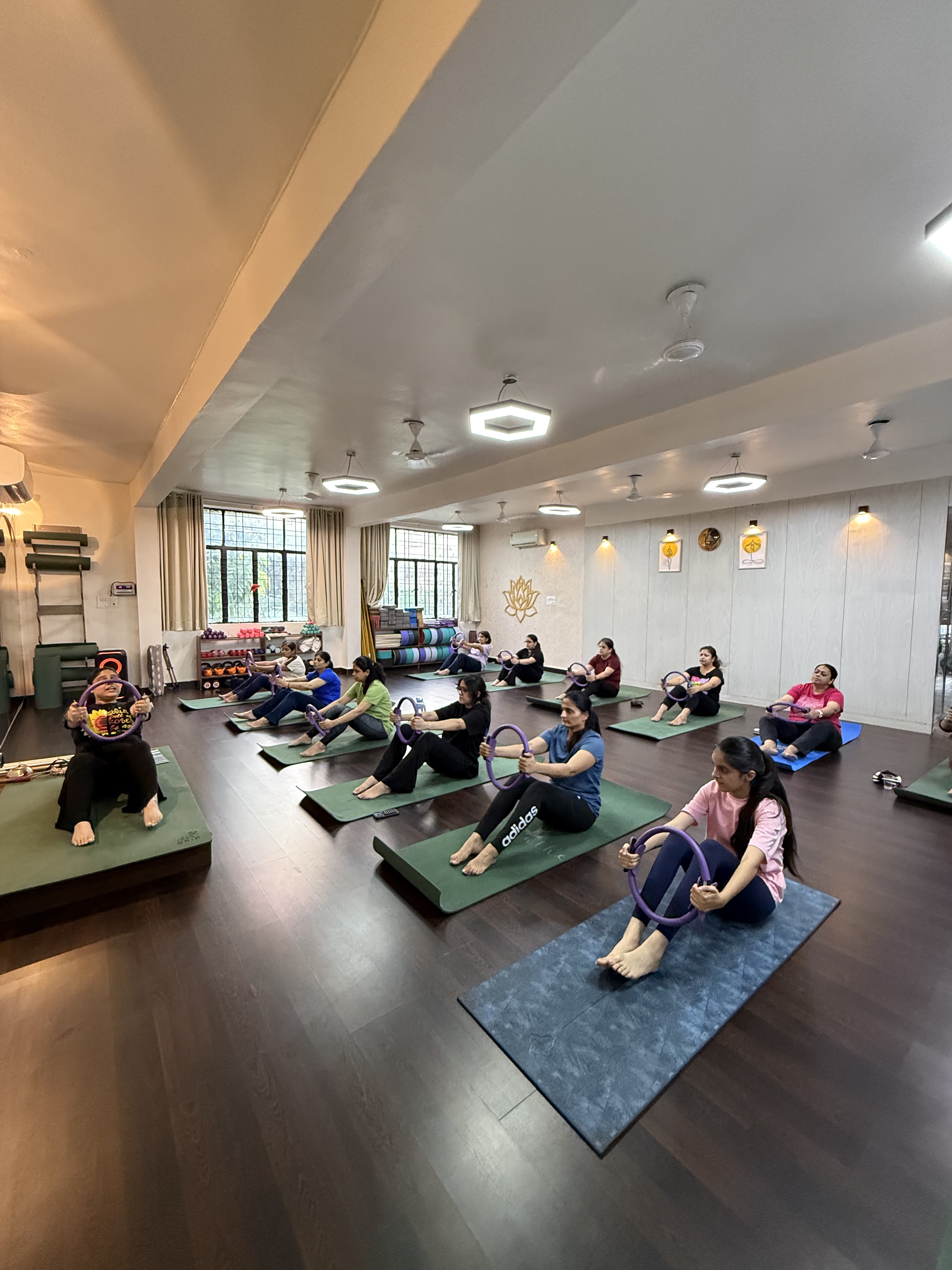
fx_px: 513
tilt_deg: -2.9
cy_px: 635
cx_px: 476
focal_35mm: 14
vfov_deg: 102.1
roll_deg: -0.2
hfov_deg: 85.7
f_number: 2.2
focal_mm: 2.22
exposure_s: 1/60
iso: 640
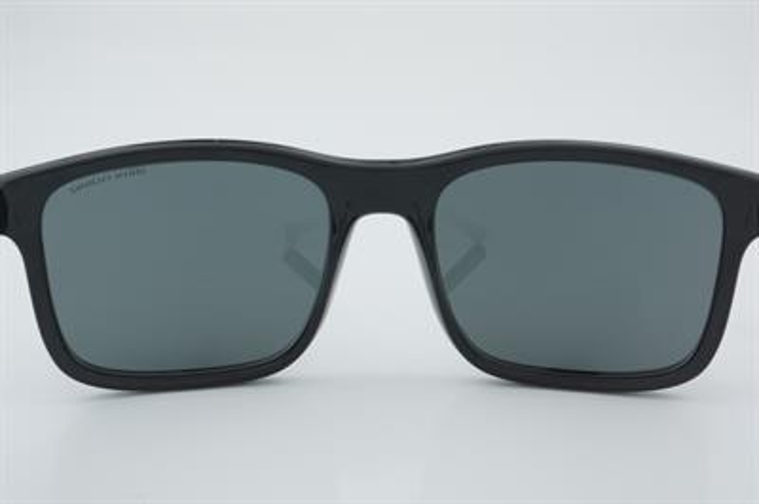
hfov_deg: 37.9
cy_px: 252
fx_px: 1106
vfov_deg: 25.7
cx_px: 380
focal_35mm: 52
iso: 100
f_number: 32
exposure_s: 1/4
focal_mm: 35
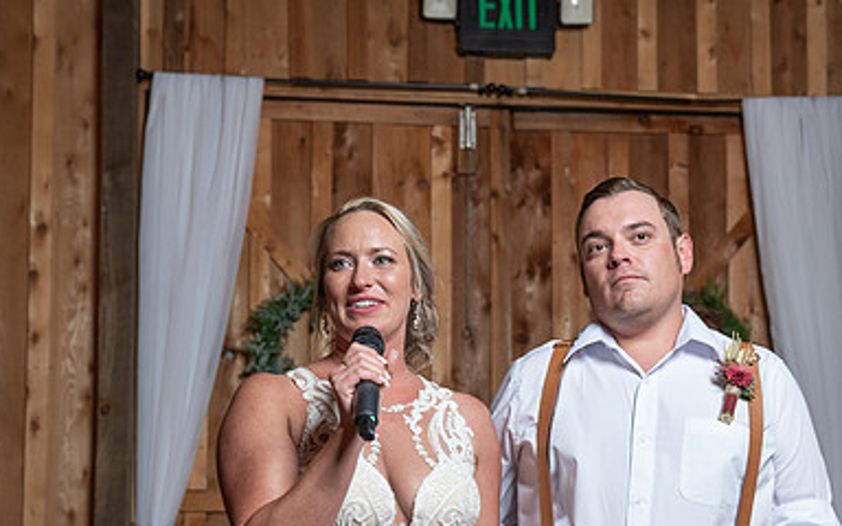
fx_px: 1515
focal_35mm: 66
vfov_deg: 19.5
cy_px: 437
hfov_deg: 31.0
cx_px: 504
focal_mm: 40
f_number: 4
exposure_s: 1/200
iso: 1000
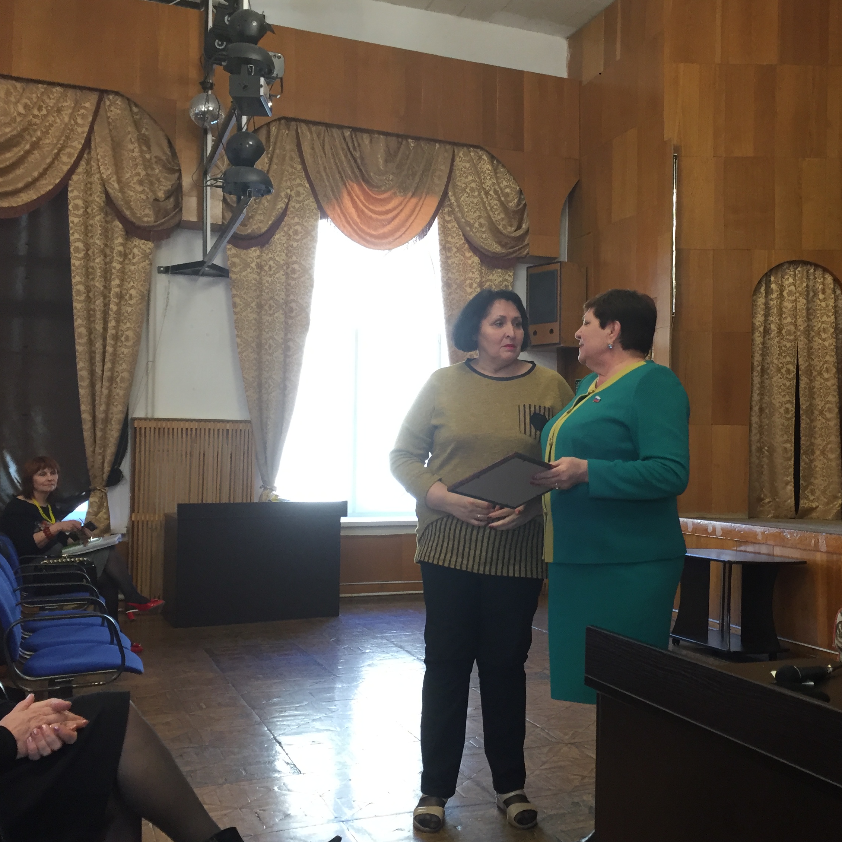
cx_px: 527
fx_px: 1018
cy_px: 432
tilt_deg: +2.8
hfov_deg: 44.6
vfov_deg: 44.9
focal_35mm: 37
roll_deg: -1.5
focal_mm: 4.15
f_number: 2.2
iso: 64
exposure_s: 1/33
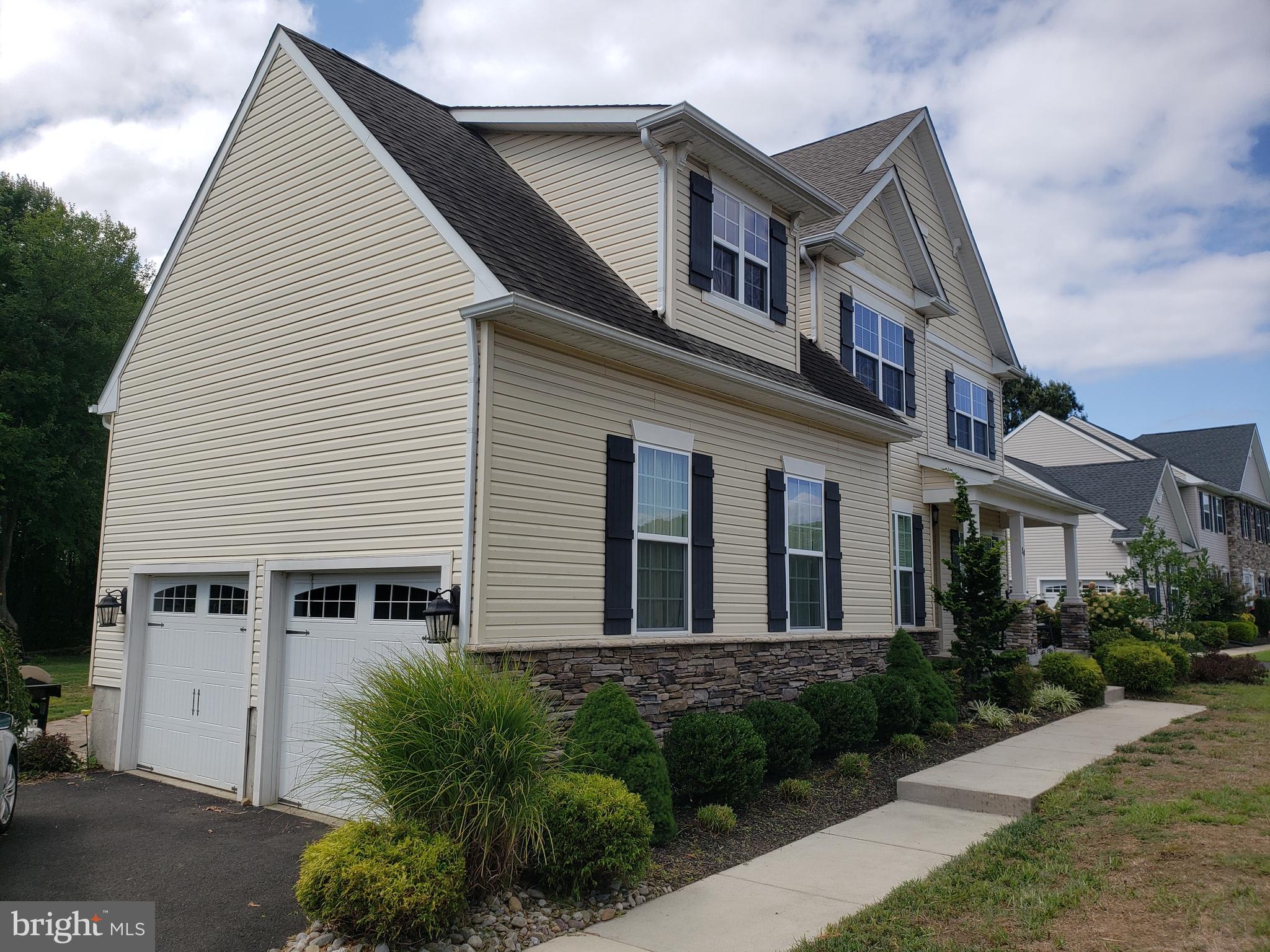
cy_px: 476
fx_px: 954
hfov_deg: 67.3
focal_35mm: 26
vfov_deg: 53.1
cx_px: 635
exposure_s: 1/1350
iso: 50
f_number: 2.4
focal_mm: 4.3
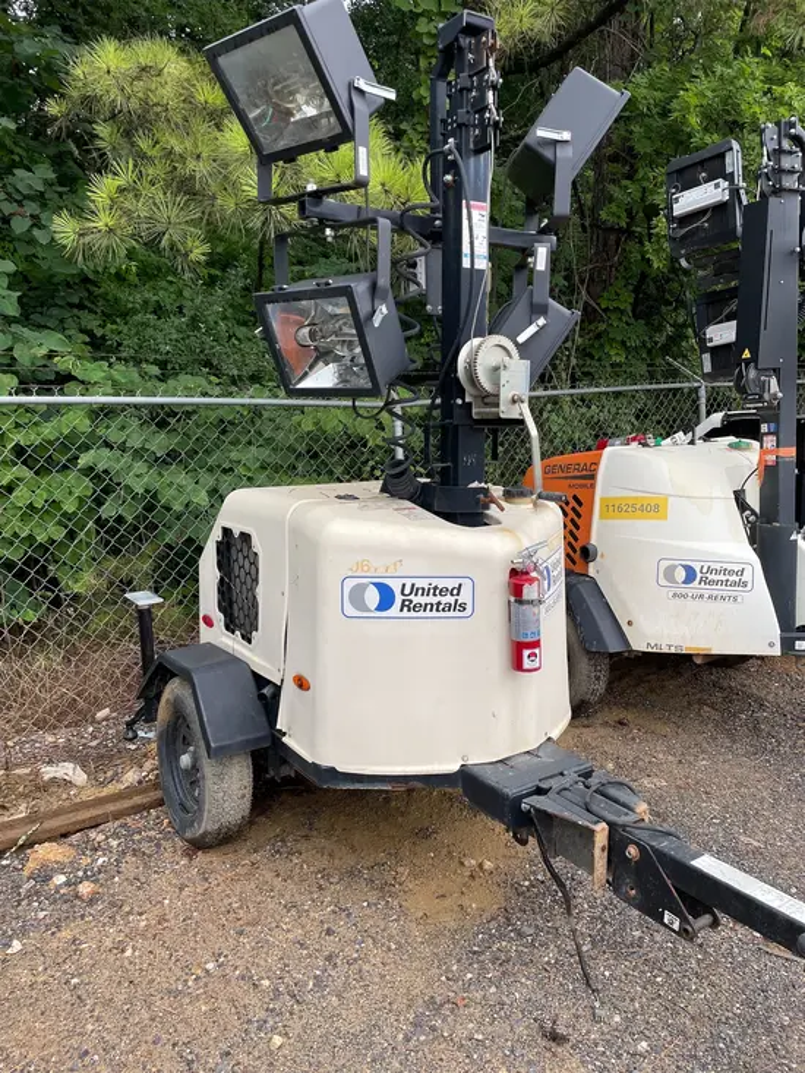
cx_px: 402
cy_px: 536
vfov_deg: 67.3
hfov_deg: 53.1
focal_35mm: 26
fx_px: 806
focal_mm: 4.2
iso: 50
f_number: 1.6
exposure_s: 1/924
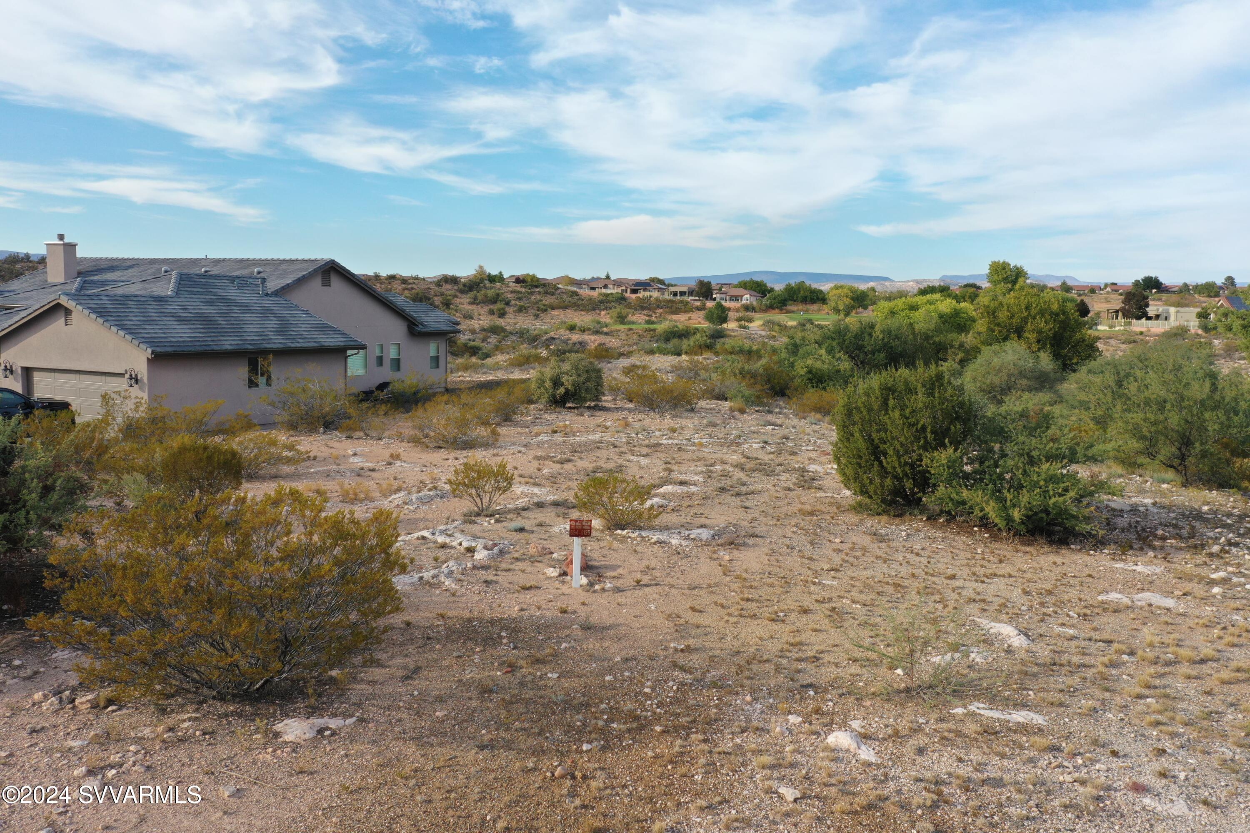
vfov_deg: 46.4
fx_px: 972
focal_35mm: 28
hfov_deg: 65.5
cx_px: 625
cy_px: 416
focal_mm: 10.26
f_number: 5
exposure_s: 1/320
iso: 100
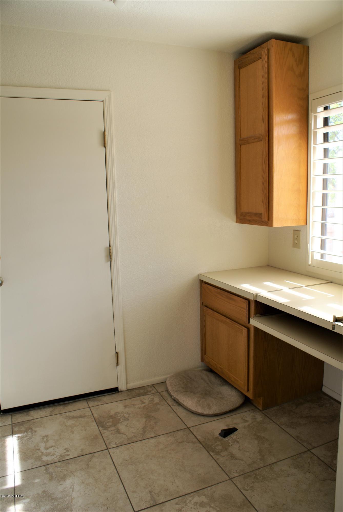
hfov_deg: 48.0
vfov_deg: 67.3
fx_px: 385
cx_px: 172
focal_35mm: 27
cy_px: 256
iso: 100
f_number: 4.5
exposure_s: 1/40
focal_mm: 18
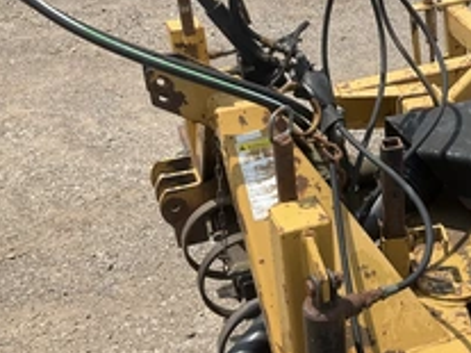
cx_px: 430
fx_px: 762
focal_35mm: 56
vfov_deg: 26.1
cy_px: 184
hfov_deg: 32.5
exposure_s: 1/1730
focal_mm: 3
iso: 25
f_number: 1.8
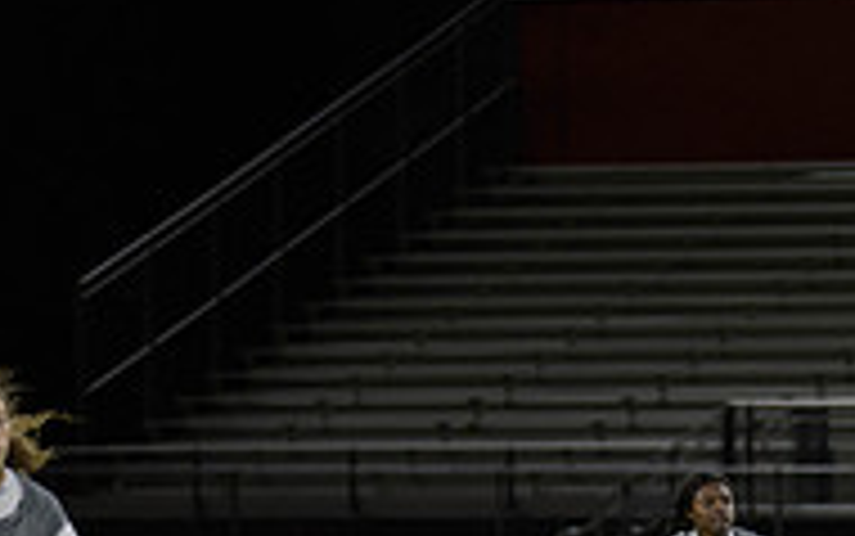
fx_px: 8837
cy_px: 696
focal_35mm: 379
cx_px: 1197
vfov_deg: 3.5
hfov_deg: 5.5
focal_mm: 122
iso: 900
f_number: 2.8
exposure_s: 1/200
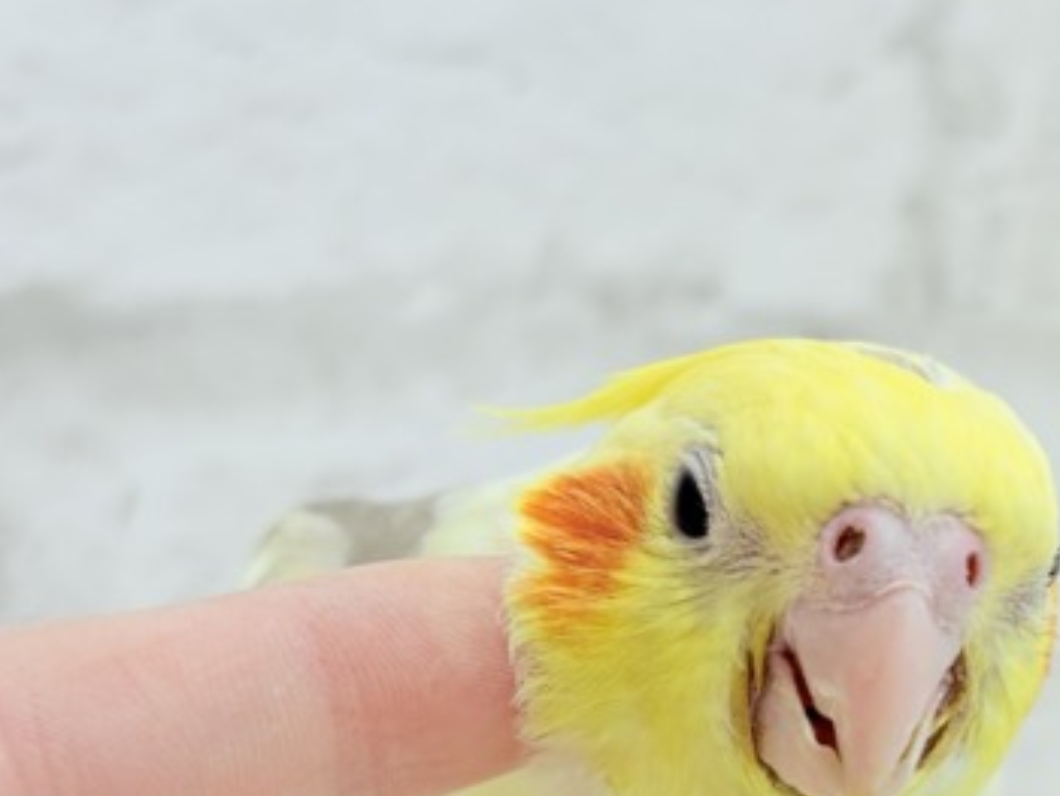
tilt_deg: -5.9
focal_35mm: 95
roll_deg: -0.9
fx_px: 2911
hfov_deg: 20.5
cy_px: 690
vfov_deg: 15.4
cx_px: 815
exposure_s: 1/100
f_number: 1.6
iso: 64
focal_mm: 5.96
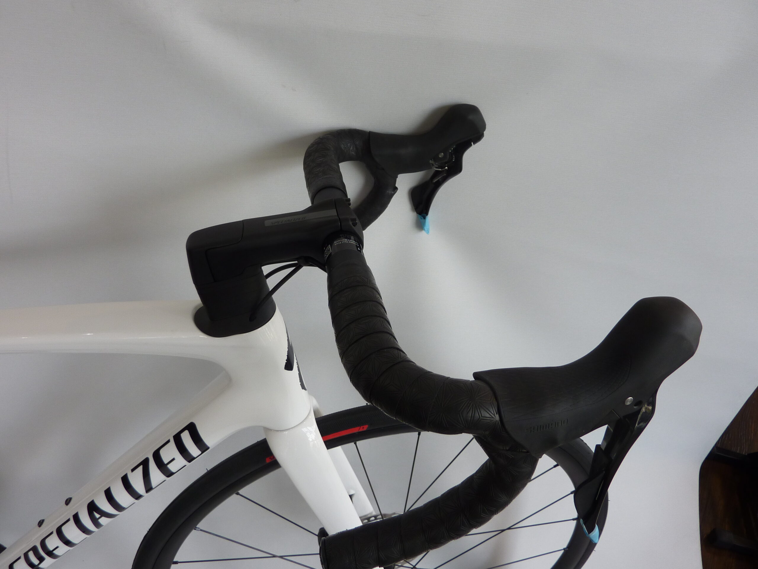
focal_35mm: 25
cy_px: 284
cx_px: 379
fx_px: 547
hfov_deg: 69.4
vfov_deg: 54.9
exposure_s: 1/60
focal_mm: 4.1
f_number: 3.3
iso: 80
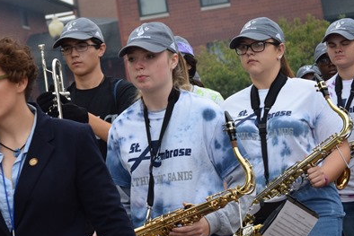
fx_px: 1584
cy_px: 113
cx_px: 49
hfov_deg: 12.7
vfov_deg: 8.5
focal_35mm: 161
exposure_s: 1/500
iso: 400
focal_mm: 60
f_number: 5.6
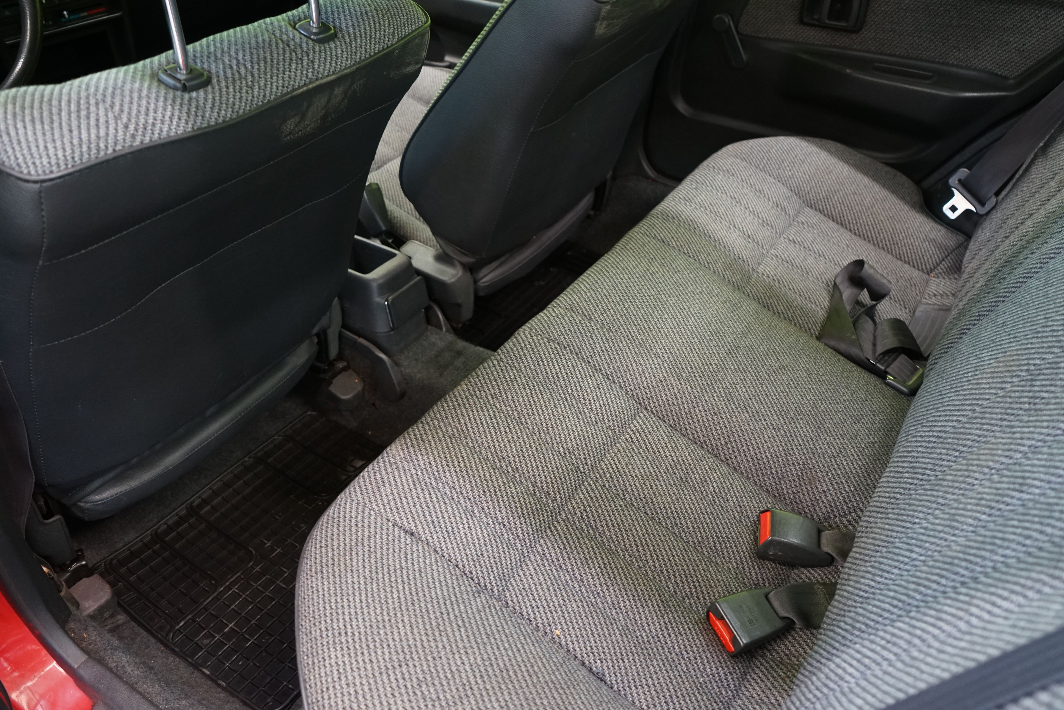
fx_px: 827
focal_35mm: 28
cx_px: 532
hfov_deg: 65.5
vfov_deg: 46.4
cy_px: 355
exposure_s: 1/20
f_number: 5
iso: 1600
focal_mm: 28
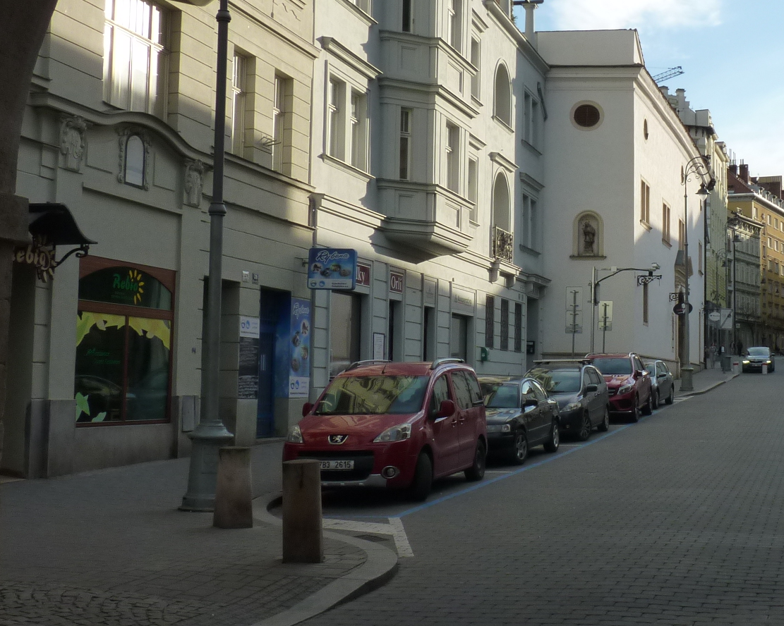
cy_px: 266
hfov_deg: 33.7
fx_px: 1253
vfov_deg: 28.1
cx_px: 631
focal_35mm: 54
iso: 125
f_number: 5.6
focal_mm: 5.3
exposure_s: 1/200
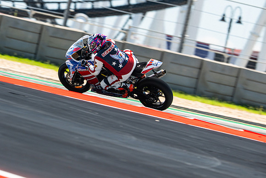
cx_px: 116
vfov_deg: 2.7
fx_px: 3799
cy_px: 86
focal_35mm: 514
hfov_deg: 4.0
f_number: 4.5
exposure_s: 1/400
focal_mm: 280
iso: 160
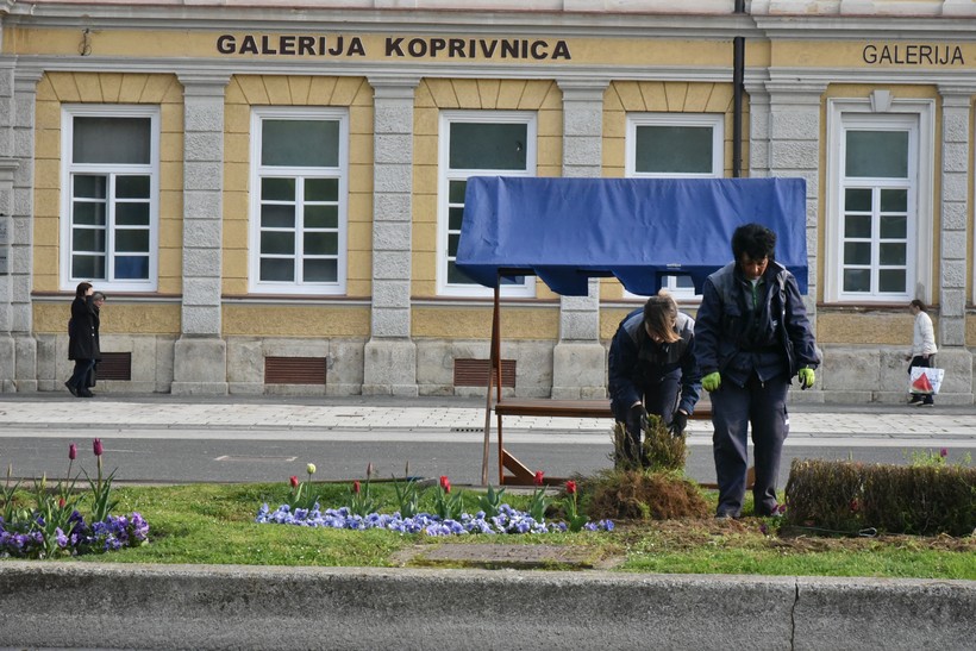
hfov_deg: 22.1
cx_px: 488
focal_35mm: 92
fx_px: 2494
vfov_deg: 14.9
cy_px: 326
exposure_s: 1/3200
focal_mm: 92
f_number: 14
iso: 8000
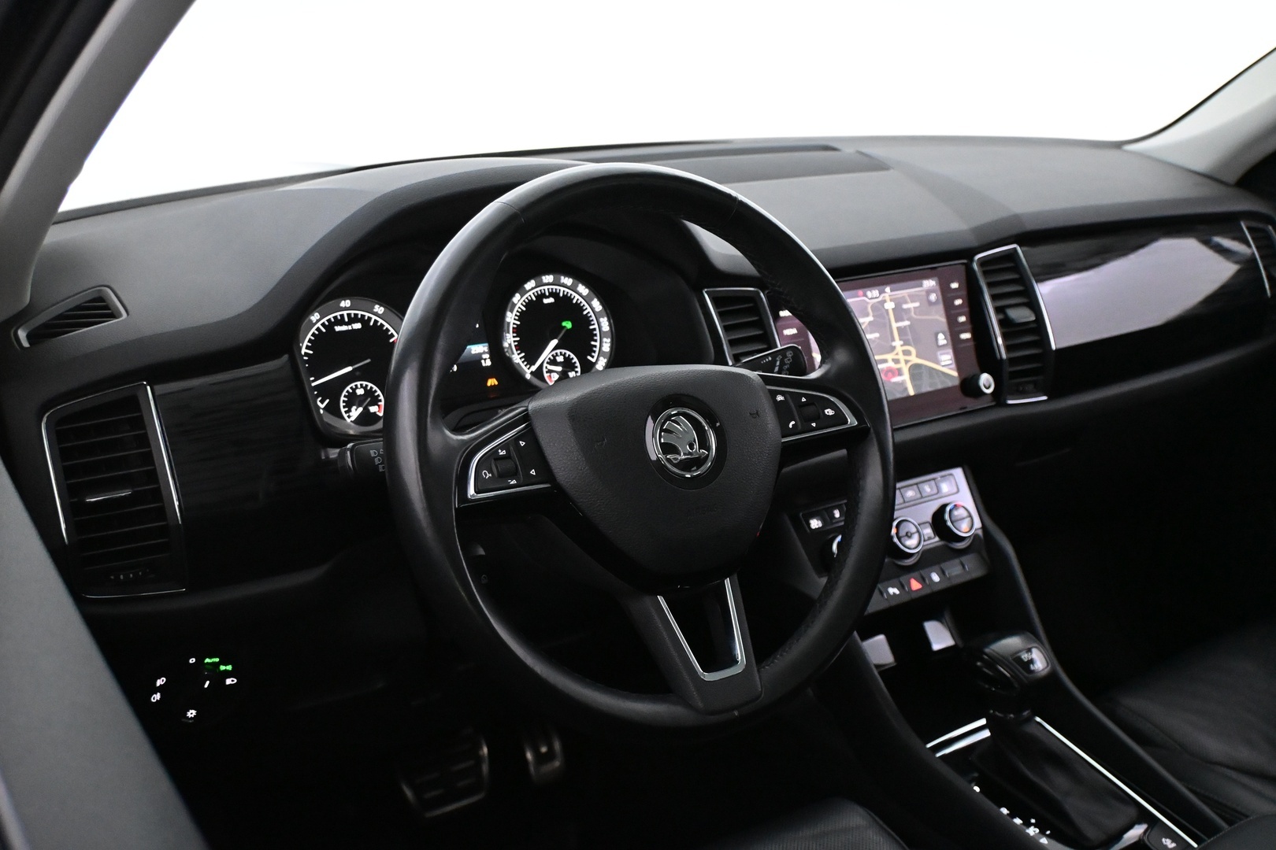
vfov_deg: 36.9
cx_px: 638
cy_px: 425
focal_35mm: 36
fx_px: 1276
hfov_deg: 53.1
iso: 6400
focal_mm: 24
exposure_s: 1/60
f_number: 4.2
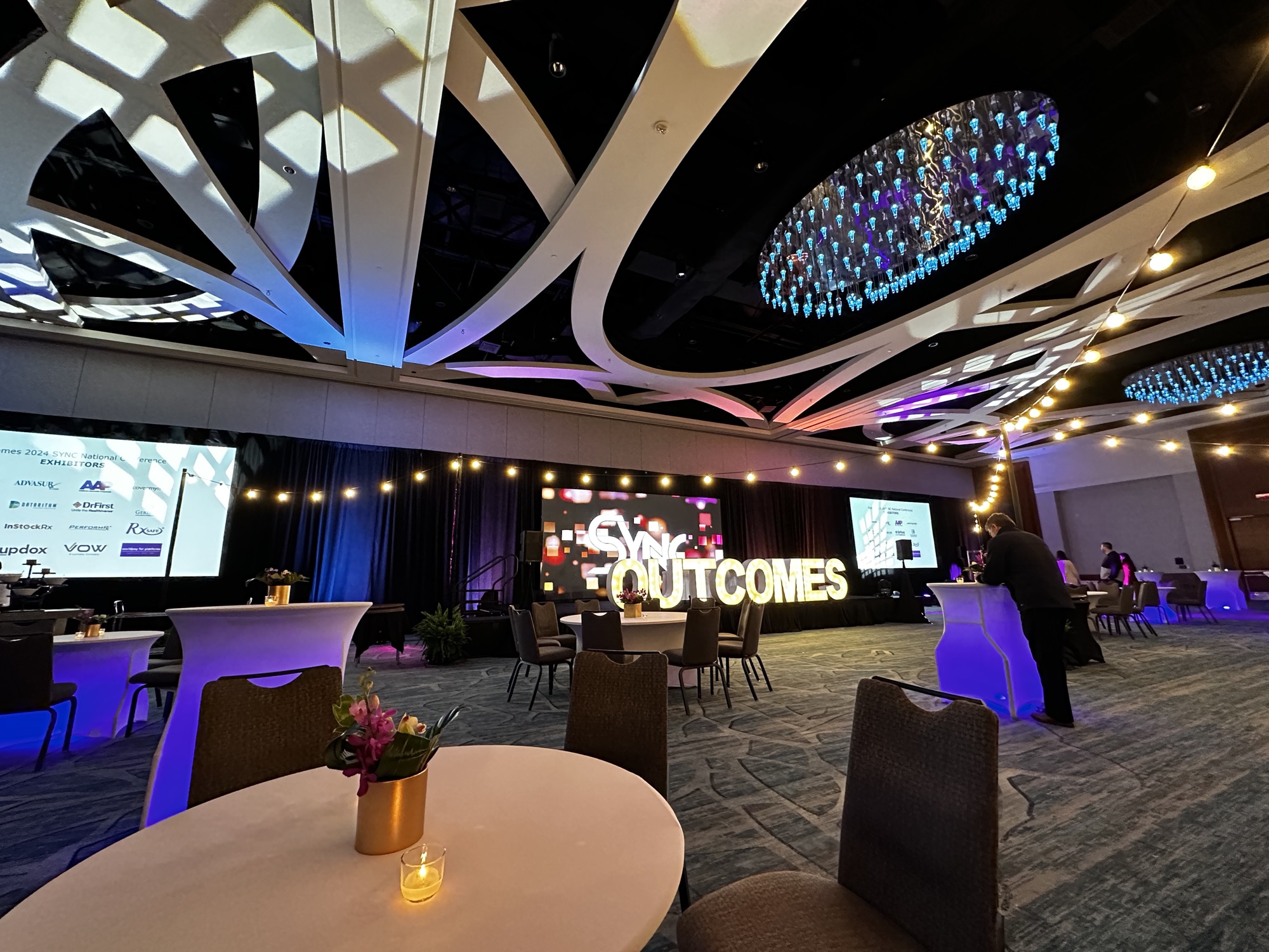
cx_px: 634
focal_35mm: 14
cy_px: 476
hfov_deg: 102.1
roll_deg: +0.0
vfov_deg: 85.7
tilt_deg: +11.0
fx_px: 513
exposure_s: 1/60
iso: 640
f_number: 2.2
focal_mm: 2.22
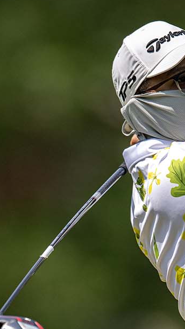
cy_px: 251
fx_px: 8610
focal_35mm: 988
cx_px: 161
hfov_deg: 1.2
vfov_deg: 2.2
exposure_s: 1/8000
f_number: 3.5
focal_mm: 400
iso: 560
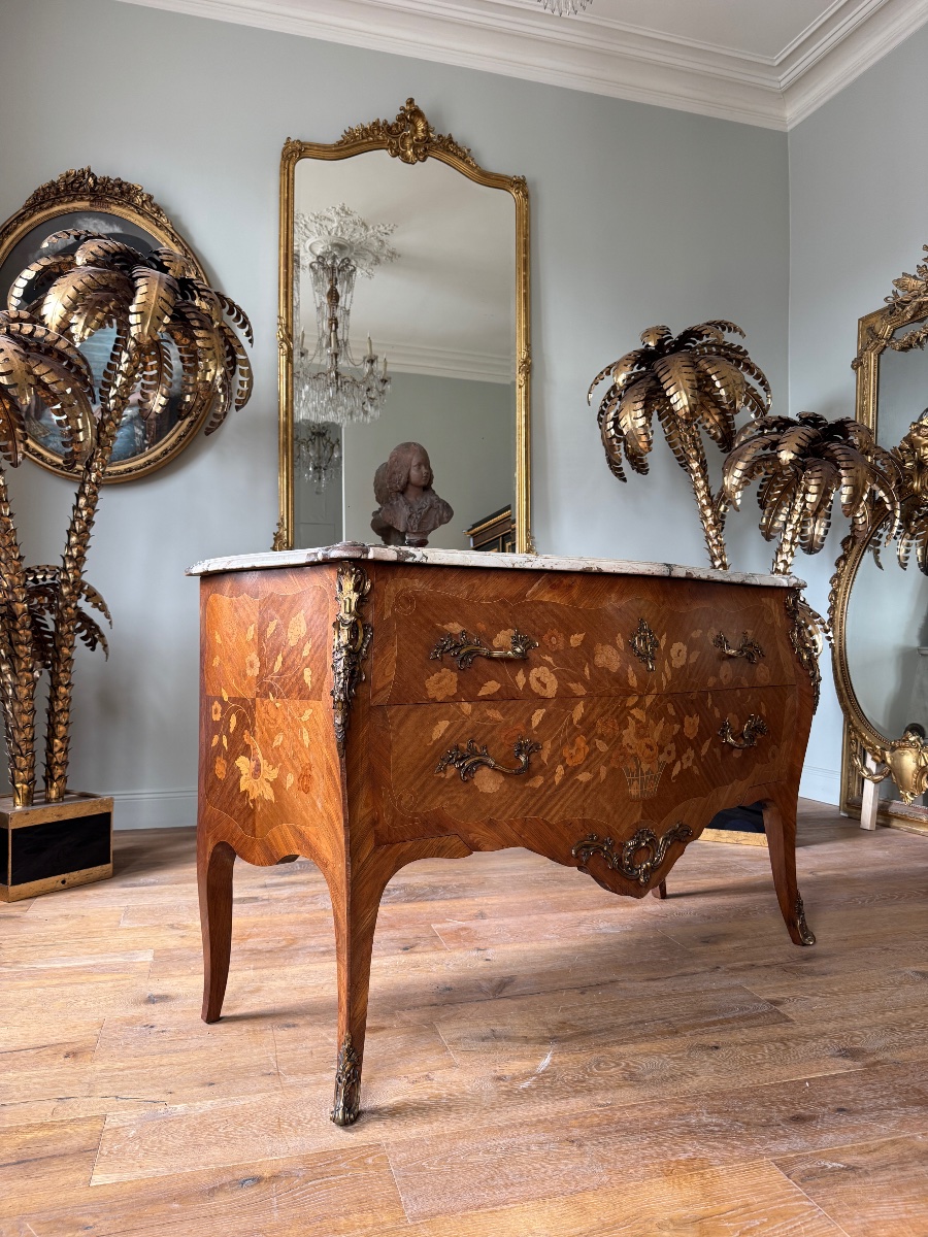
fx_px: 858
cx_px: 464
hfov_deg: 56.8
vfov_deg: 71.6
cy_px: 618
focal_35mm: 24
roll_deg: -0.8
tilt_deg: +0.9
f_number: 1.78
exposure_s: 1/121
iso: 160
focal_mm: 6.76
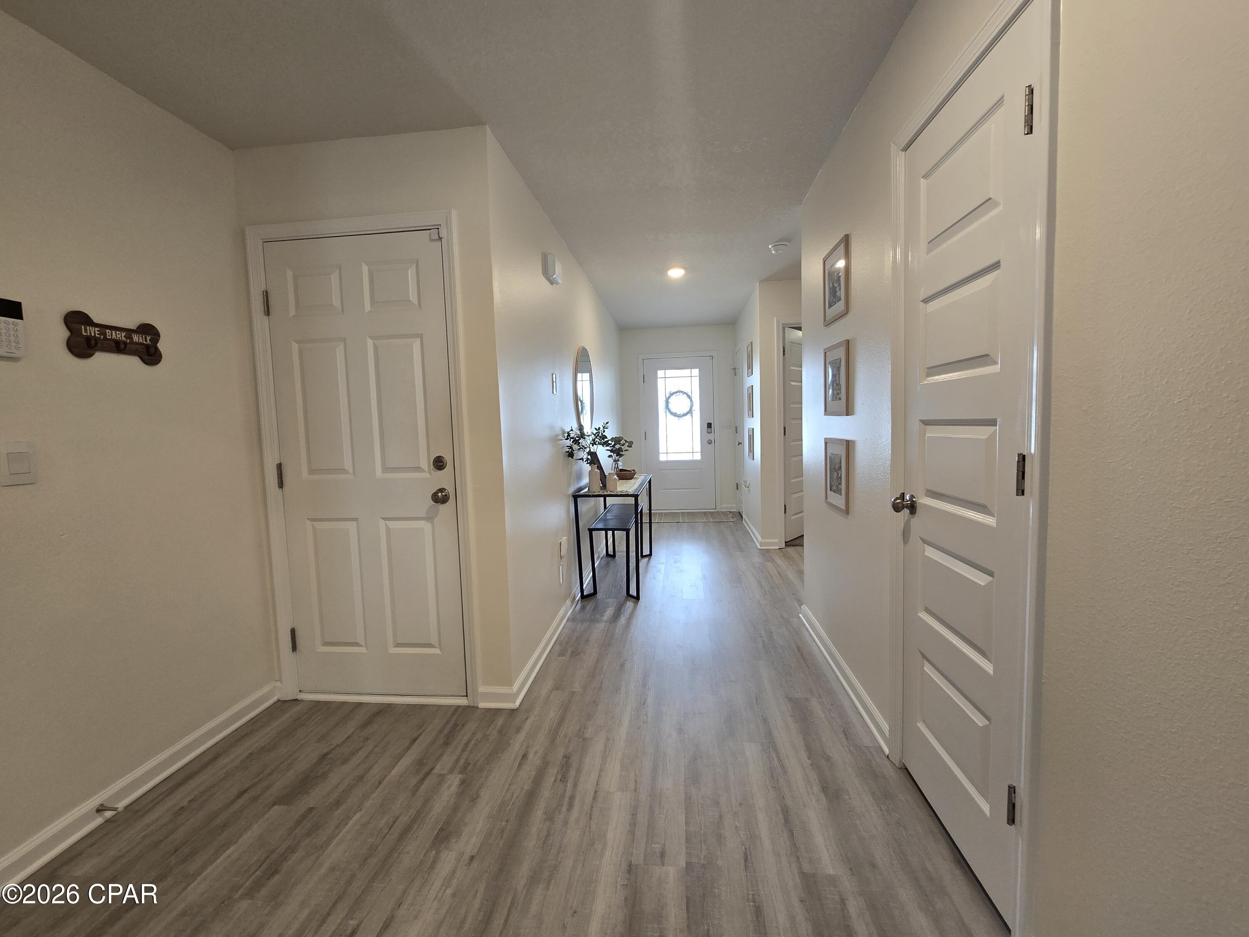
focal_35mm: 13
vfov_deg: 89.9
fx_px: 469
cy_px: 468
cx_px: 624
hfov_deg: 106.2
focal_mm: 2.2
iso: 125
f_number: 2.2
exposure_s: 1/60
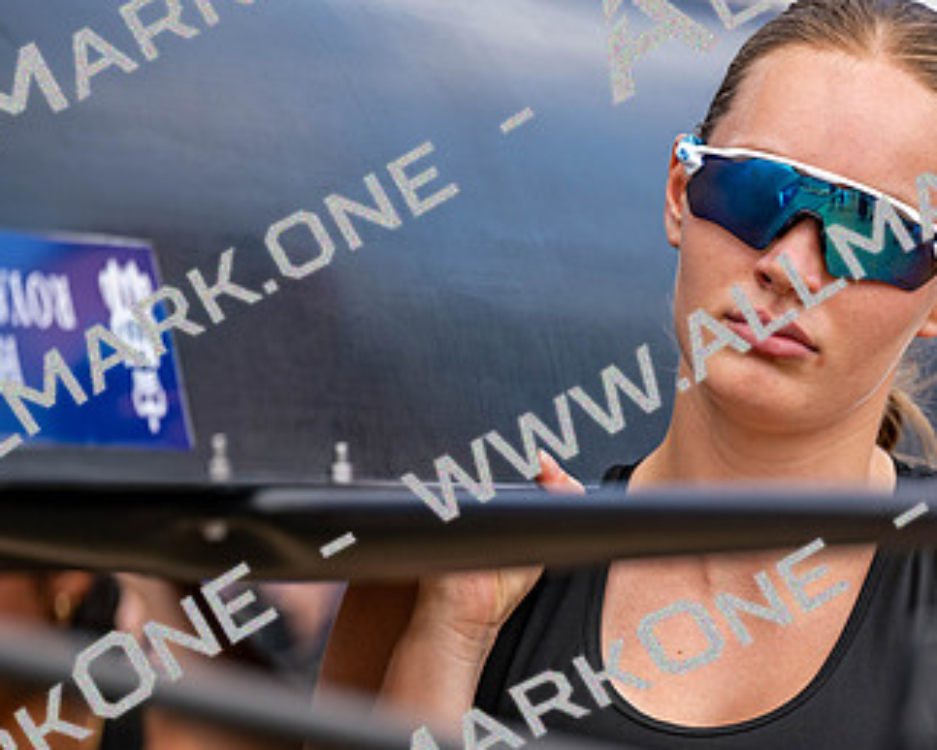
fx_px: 9379
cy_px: 531
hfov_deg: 5.7
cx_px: 762
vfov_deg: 4.6
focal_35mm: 338
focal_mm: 200
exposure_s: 1/2000
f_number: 2.8
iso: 200
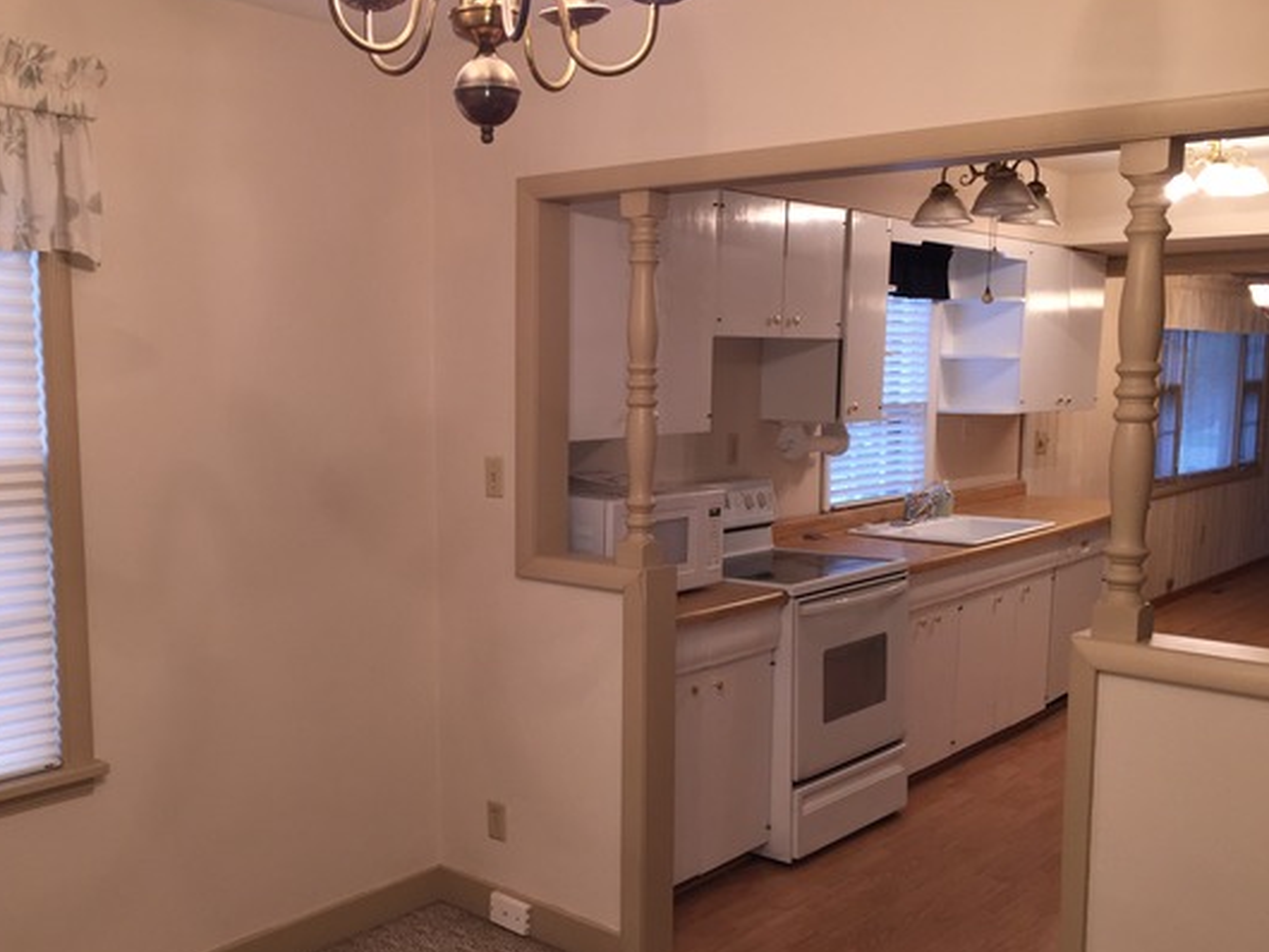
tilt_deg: -8.1
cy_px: 548
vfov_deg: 40.6
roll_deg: -1.0
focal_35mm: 35
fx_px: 1284
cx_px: 541
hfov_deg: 52.4
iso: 40
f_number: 2.2
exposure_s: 1/30
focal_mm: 4.15
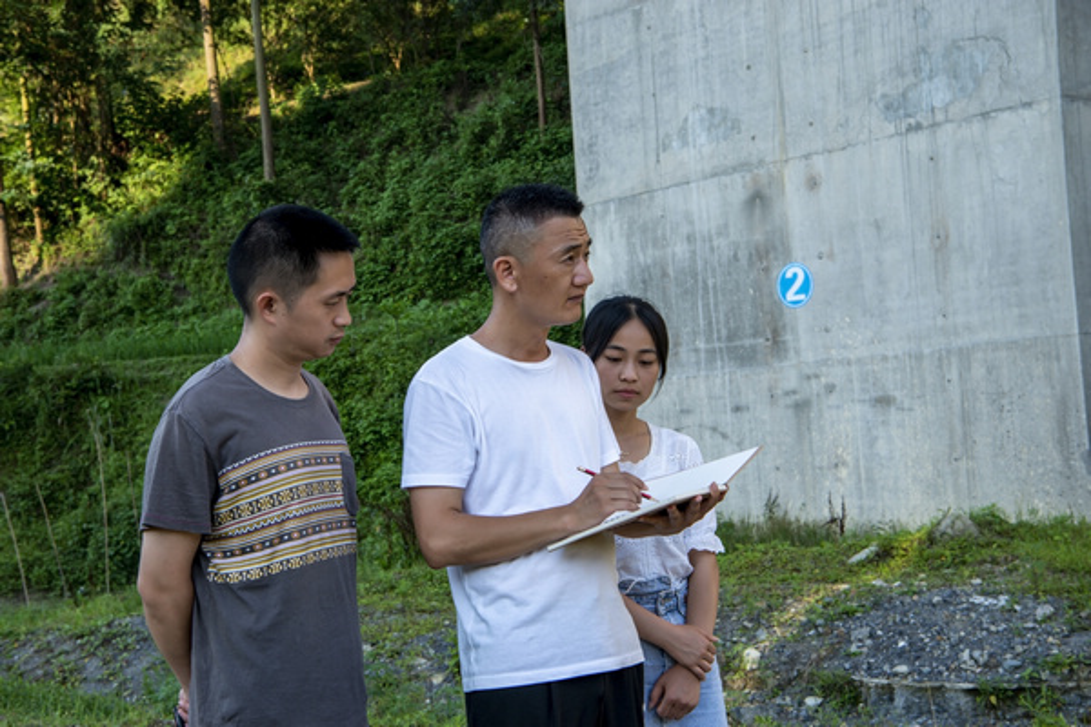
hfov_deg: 36.2
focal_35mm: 55
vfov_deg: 24.6
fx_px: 1667
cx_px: 546
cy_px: 364
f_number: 9
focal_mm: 55
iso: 160
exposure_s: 1/125
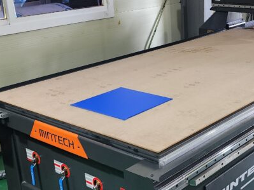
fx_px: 433
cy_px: 98
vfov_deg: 24.8
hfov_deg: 32.0
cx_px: 194
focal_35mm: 59
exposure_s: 1/120
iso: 320
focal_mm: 6.4
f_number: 1.8
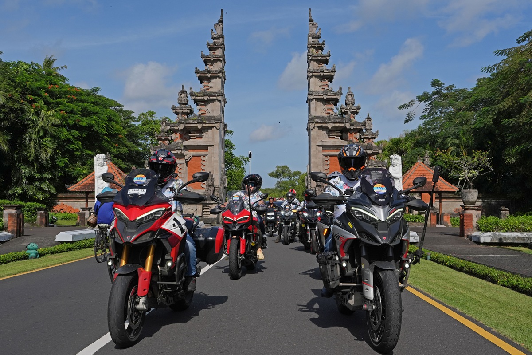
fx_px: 517
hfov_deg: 54.4
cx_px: 266
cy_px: 178
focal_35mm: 35
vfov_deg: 37.9
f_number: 8
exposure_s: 1/4000
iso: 800
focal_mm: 35
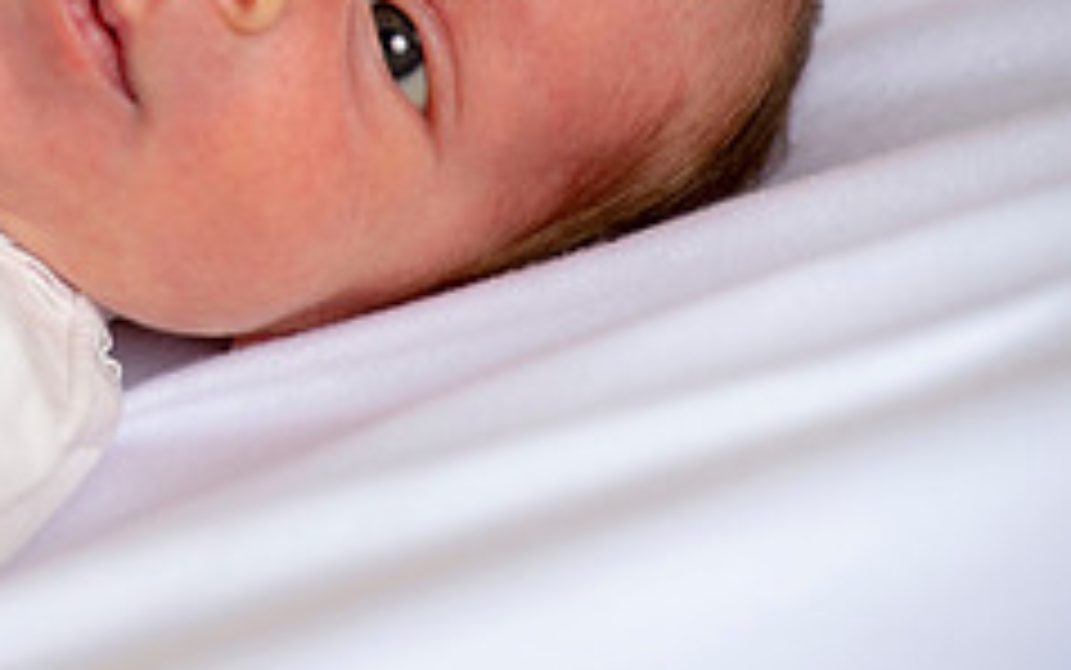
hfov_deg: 4.2
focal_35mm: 497
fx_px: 14513
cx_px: -189
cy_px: 117
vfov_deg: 2.6
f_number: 5.6
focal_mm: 200
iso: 125
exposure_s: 1/160
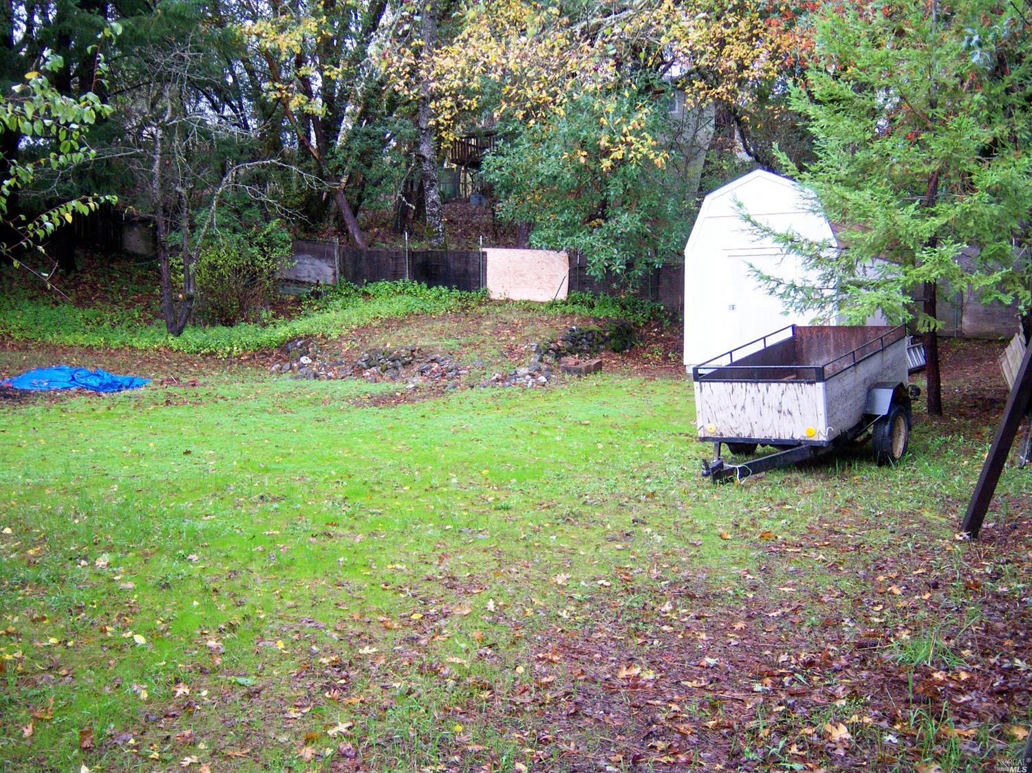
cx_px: 516
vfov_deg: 39.6
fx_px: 1073
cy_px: 386
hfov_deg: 51.4
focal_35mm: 36
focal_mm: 7.5
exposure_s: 1/60
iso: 160
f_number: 2.8
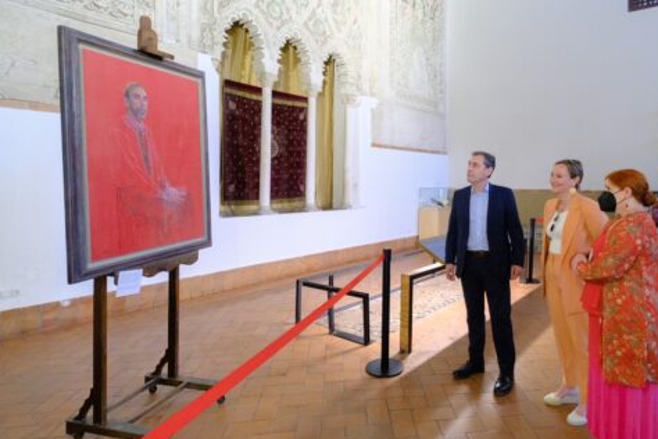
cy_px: 211
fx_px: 347
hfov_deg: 86.2
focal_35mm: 19
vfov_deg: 64.5
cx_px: 383
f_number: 4
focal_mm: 10
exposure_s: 1/30
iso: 1600
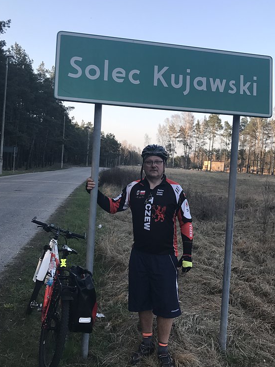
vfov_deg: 53.9
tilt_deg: -0.5
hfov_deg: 41.8
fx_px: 360
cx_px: 137
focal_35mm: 34
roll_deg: -3.3
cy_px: 177
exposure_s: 1/433
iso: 20
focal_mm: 3.99
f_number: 1.8
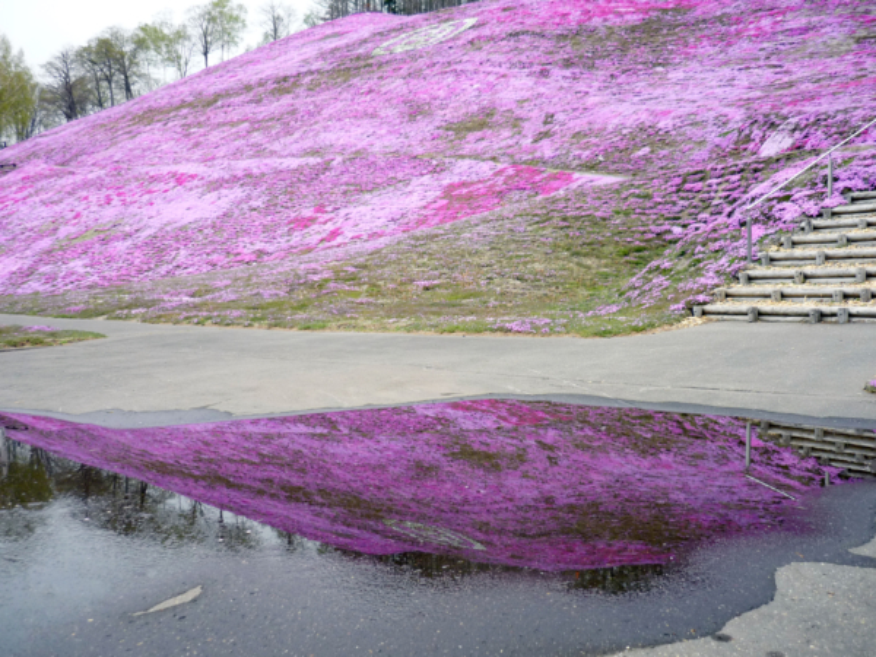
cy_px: 328
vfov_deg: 42.9
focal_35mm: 33
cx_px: 438
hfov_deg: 55.4
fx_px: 835
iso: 100
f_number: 2.8
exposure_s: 1/320
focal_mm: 5.5
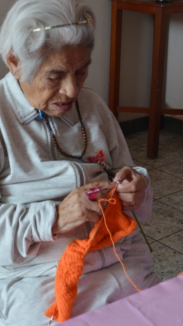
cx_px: 62
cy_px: 161
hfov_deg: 17.9
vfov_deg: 31.4
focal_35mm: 67
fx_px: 578
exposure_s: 1/100
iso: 400
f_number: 5
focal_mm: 28
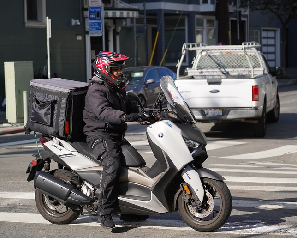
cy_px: 129
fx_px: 1230
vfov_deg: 11.0
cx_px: 157
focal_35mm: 140
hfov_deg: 13.8
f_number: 5
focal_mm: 100
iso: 500
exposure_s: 1/2000
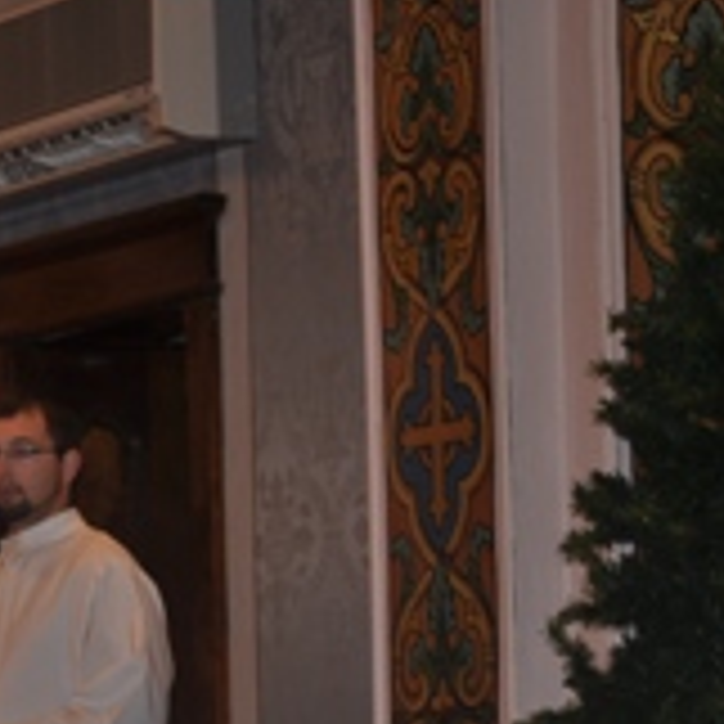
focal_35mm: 220
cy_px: 582
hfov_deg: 7.9
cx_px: -65
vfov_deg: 7.9
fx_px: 5209
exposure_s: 1/60
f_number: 4.2
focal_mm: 65
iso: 200
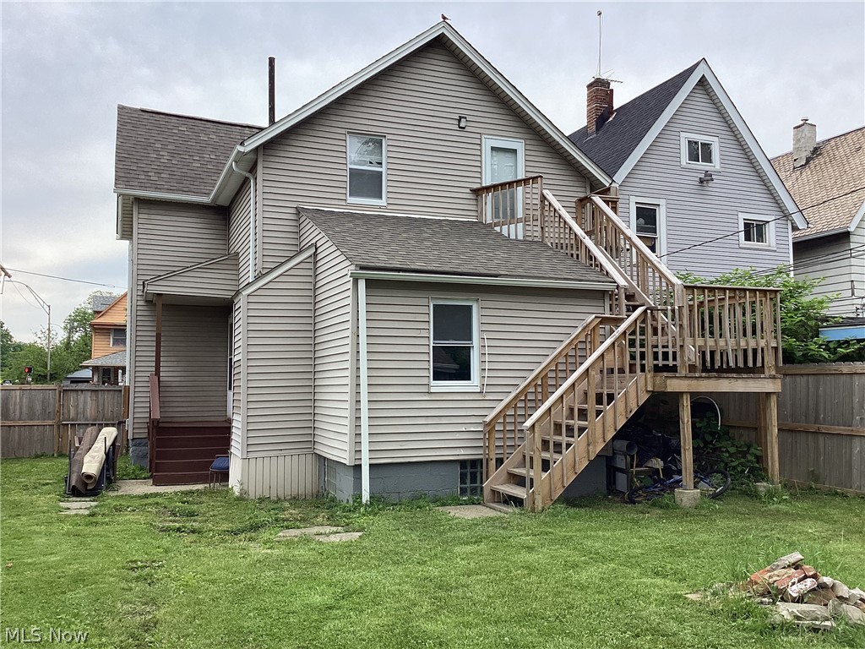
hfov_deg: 58.4
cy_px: 324
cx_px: 432
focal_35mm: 31
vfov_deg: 45.4
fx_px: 775
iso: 25
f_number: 2.4
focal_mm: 3.3
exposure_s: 1/652
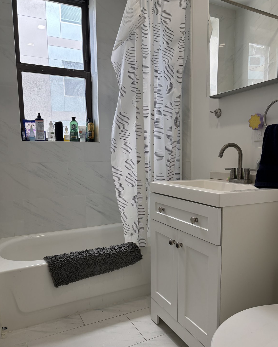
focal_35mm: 28
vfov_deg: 62.2
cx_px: 141
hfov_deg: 51.5
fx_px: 288
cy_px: 185
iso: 64
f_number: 1.6
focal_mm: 5.96
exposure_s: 1/166
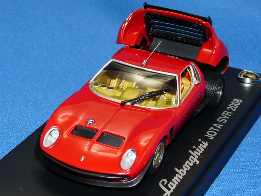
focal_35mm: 109
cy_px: 98
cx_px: 130
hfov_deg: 18.0
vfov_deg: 13.6
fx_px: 822
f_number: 4
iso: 100
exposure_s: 1/30
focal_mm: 11.1
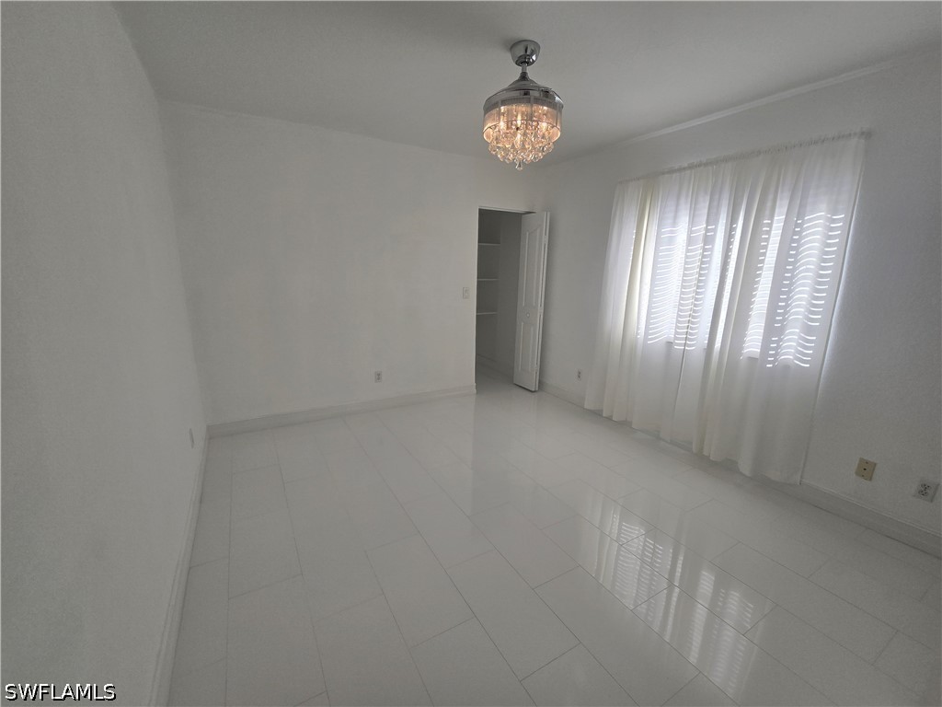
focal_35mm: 13
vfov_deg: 89.9
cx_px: 471
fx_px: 354
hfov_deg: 106.2
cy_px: 354
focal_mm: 2.2
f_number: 2.2
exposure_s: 1/331
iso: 50
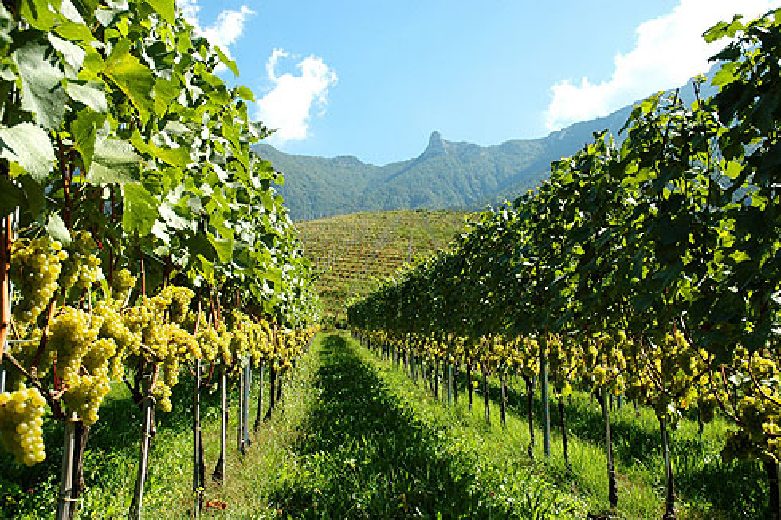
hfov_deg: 51.3
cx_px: 390
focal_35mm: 38
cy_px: 260
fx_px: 813
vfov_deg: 35.4
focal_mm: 25
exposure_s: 1/400
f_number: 7.1
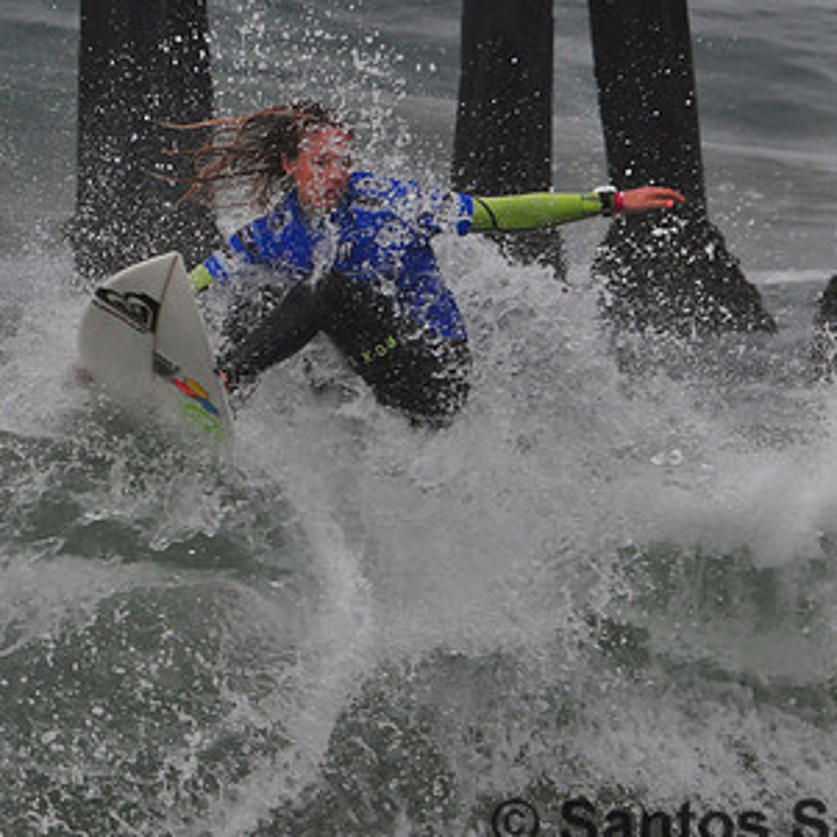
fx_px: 36876
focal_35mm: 1348
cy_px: 444
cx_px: 448
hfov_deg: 1.3
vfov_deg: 1.3
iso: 1250
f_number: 29
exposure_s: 1/640
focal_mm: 550
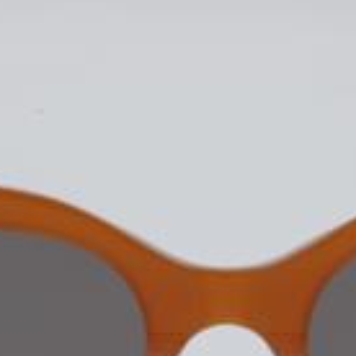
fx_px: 2365
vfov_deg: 8.6
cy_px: 304
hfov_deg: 8.6
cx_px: 230
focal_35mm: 203
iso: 100
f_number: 32
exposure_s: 1/4
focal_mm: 55
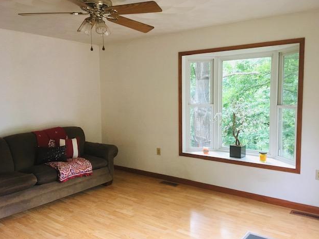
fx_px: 276
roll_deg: +0.1
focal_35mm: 30
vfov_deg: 46.8
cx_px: 163
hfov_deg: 60.0
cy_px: 117
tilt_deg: -4.5
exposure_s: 1/30
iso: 160
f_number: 2.2
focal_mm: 4.15
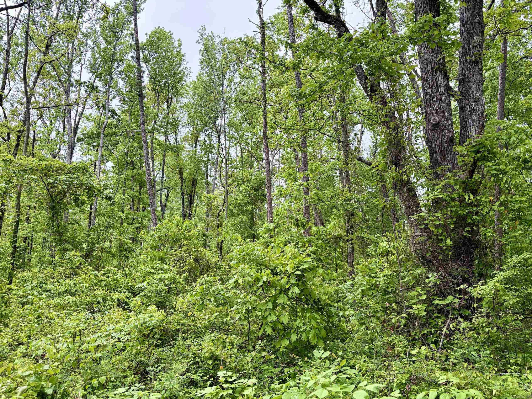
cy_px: 200
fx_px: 400
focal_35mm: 26
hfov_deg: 67.3
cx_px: 266
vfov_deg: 53.1
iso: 50
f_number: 1.6
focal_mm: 5.96
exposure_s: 1/350
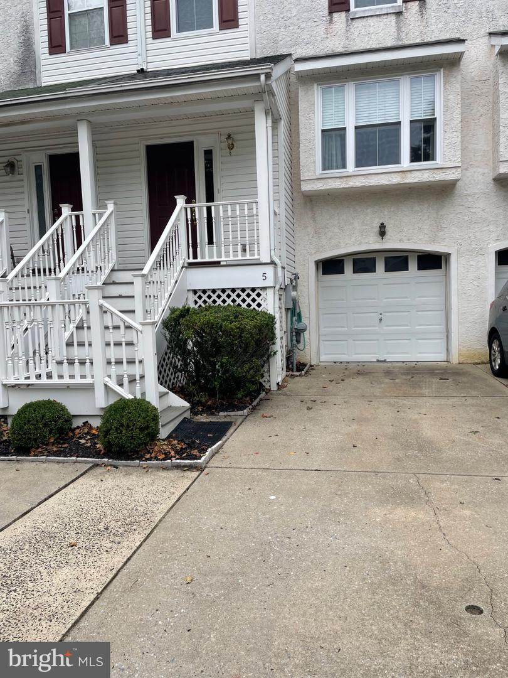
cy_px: 339
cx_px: 254
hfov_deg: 53.1
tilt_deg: -3.9
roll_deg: +2.7
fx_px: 509
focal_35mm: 26
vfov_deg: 67.3
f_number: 1.6
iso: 32
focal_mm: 4.2
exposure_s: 1/739
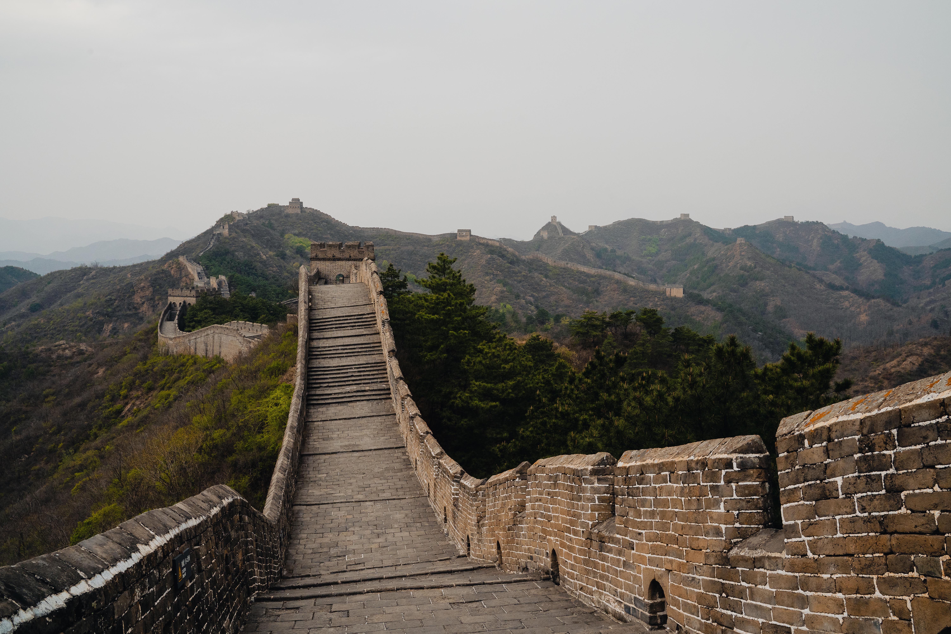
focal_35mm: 28
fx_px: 740
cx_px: 476
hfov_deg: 65.5
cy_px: 317
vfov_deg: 46.4
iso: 800
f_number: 14
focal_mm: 28
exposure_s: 1/160
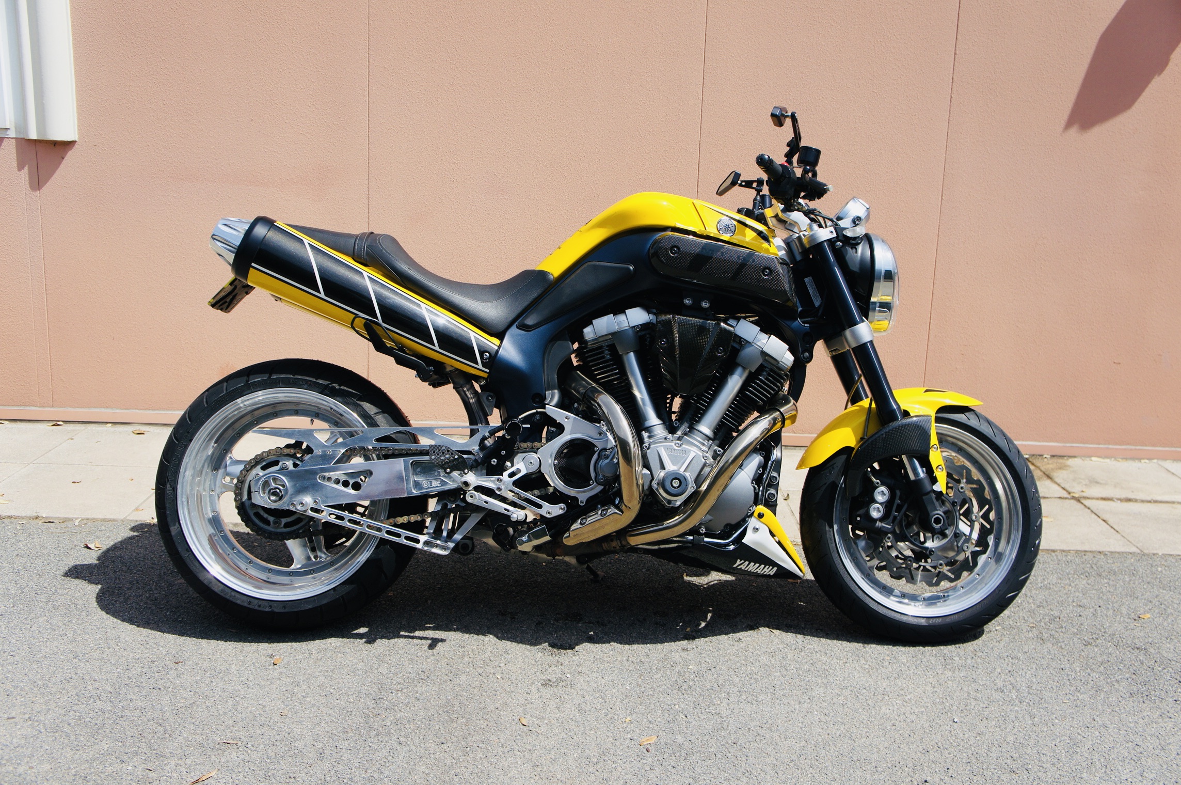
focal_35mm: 34
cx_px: 590
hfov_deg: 55.2
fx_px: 1130
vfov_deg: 38.3
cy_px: 392
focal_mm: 23
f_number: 4.5
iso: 200
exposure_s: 1/1250
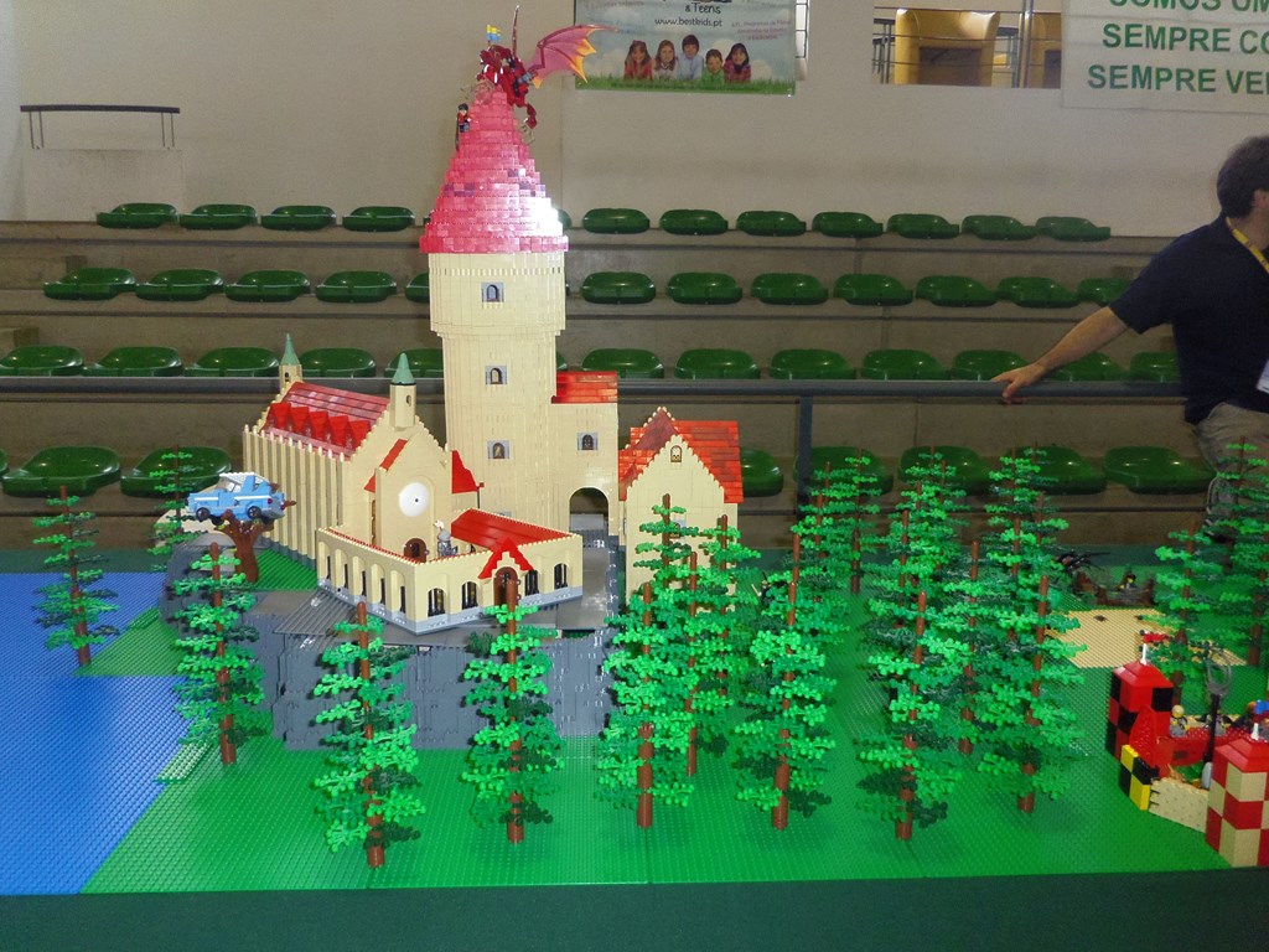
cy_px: 476
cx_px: 634
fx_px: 1026
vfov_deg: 49.7
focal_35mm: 28
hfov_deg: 63.4
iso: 320
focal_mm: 5
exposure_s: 1/40
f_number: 3.9
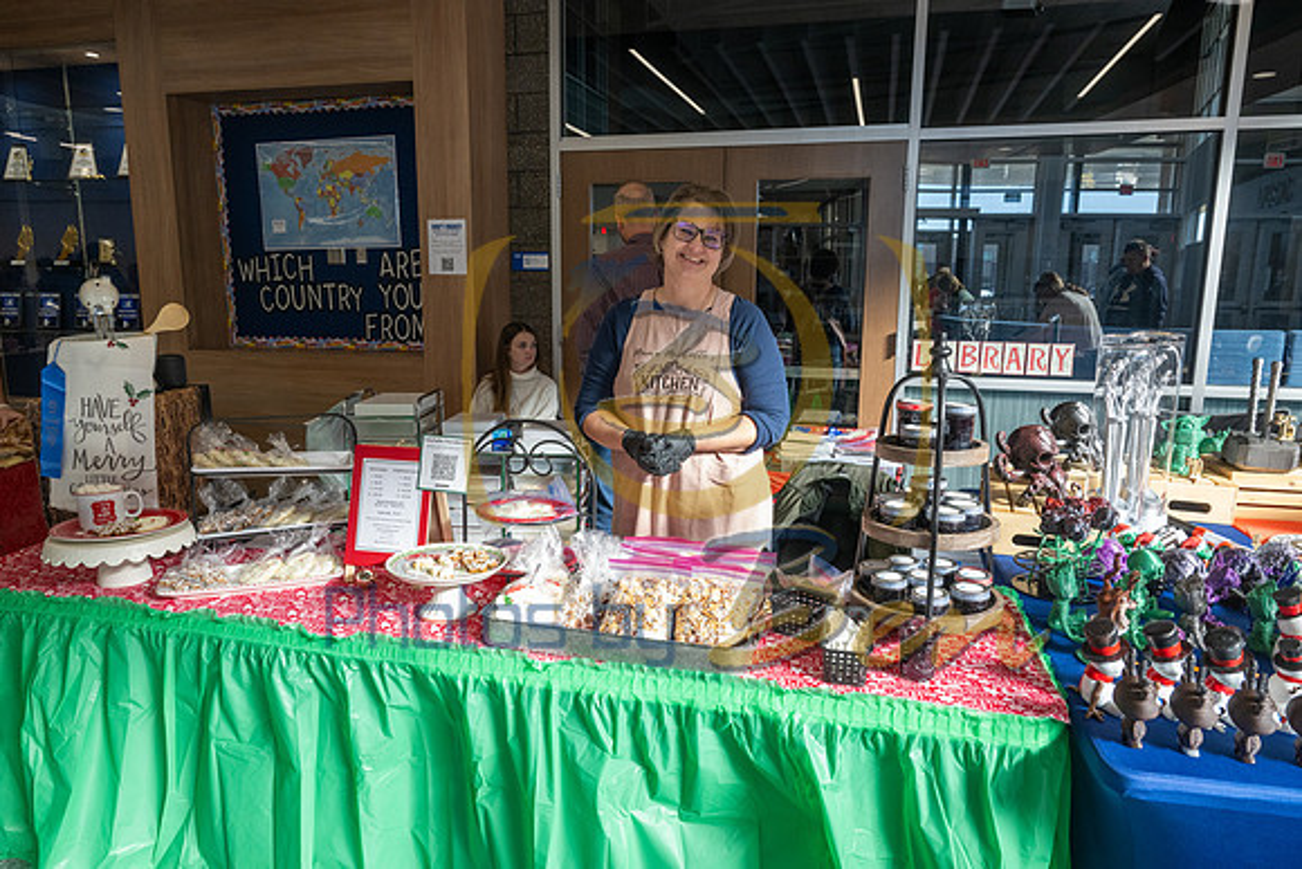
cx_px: 651
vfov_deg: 53.2
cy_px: 434
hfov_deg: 73.7
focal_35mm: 24
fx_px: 868
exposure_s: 1/125
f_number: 6.3
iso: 1250
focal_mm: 24
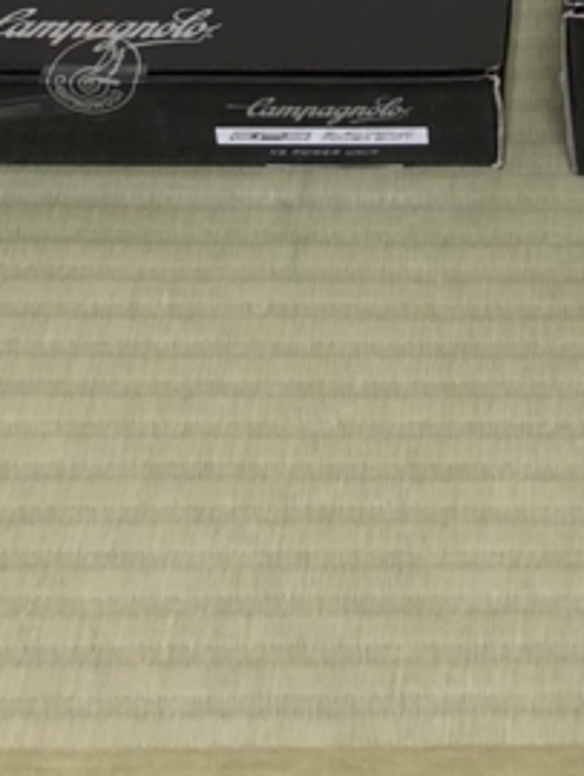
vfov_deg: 16.1
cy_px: -555
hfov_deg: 13.5
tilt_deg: -33.4
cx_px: 748
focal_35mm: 106
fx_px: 2381
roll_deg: -0.7
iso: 50
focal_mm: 4
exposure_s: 1/17
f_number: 1.8
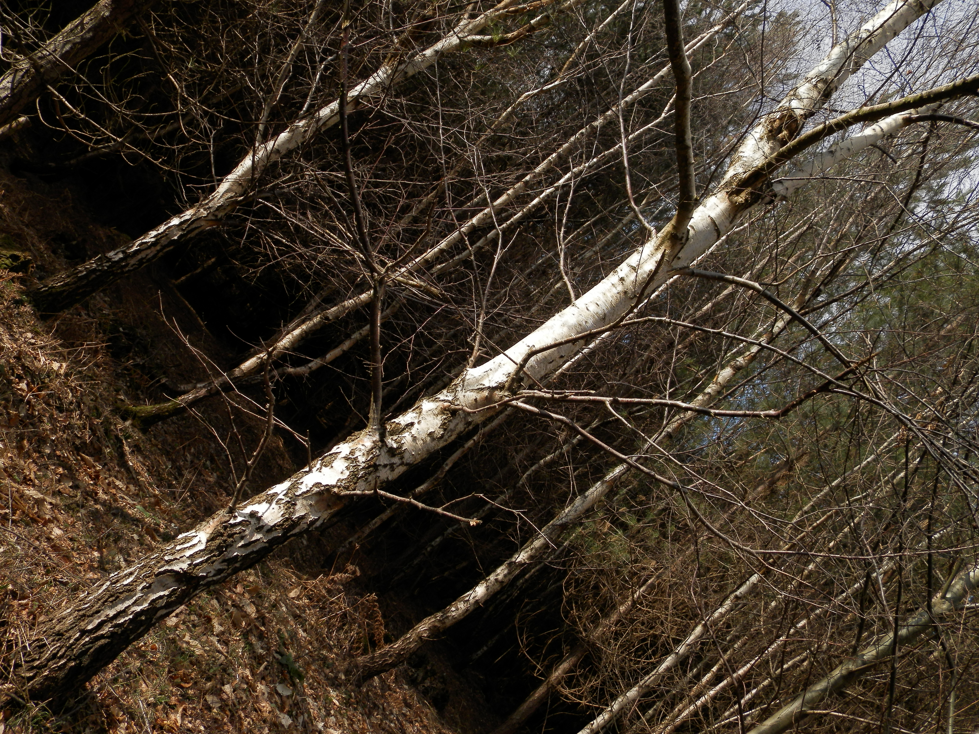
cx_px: 490
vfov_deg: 41.8
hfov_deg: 54.0
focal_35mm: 34
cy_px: 367
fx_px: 962
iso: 80
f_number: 3.3
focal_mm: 6.1
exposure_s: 1/640
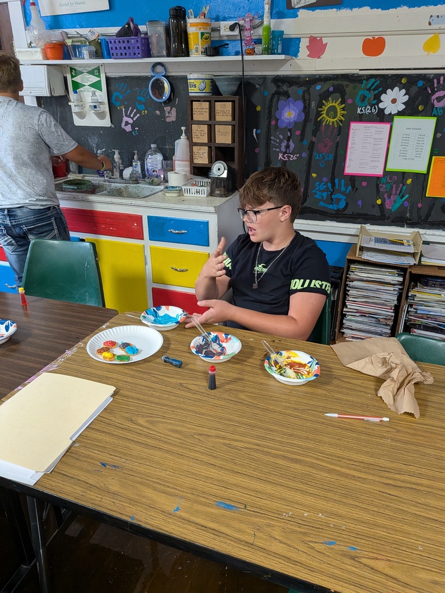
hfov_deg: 56.8
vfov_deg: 71.6
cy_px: 296
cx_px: 222
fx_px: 411
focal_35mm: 24
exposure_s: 1/120
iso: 559
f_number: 1.7
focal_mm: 4.53
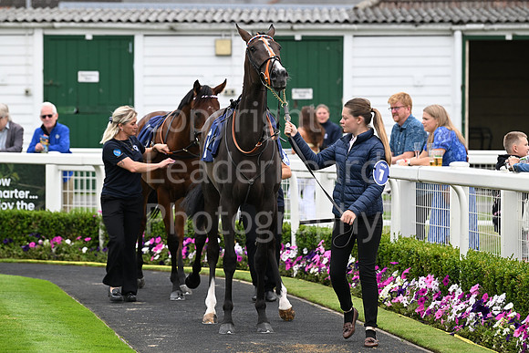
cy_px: 176
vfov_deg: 7.2
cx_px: 264
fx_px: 2792
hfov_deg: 10.8
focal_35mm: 190
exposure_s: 1/2000
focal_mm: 190
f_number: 5
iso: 1000
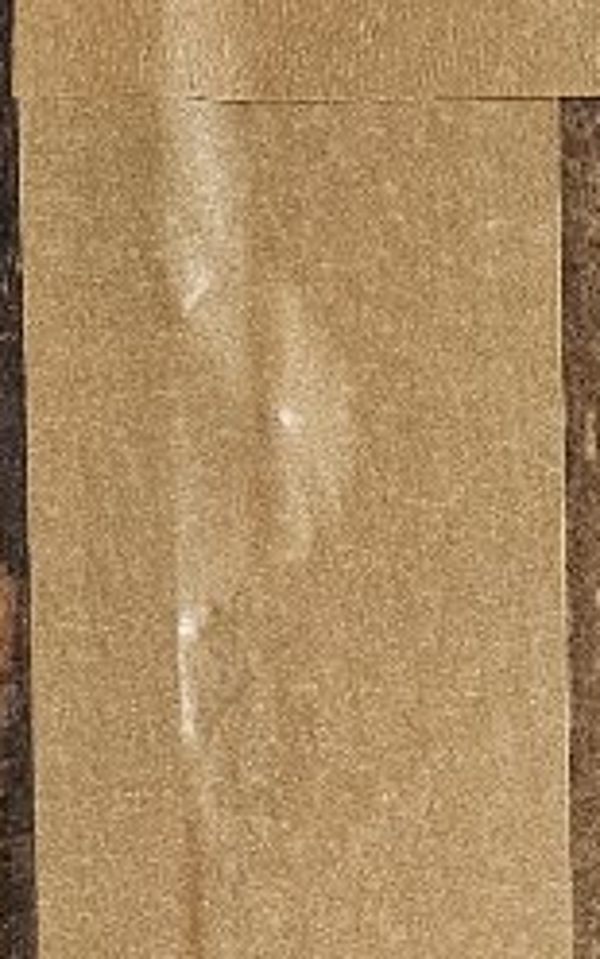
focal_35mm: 118
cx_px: 1471
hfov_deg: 9.7
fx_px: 3087
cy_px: 1489
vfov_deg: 16.0
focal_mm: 5.4
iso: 640
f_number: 1.8
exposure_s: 1/142
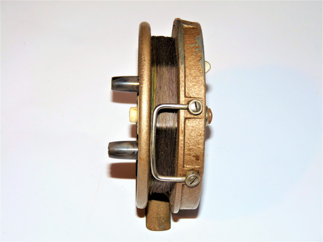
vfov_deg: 17.6
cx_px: 162
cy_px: 121
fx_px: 784
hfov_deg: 23.3
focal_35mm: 84
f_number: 3.4
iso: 100
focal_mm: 14.9
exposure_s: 1/40
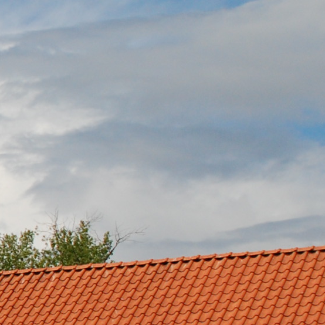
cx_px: -316
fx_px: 1986
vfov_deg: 9.3
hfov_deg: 8.8
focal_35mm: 187
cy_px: 242
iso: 400
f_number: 5
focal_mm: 28
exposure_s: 1/4000
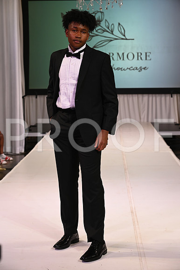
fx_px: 601
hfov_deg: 17.0
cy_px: 135
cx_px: 90
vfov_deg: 25.4
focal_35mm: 80
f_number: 6.3
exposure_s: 1/250
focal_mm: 80
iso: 1000
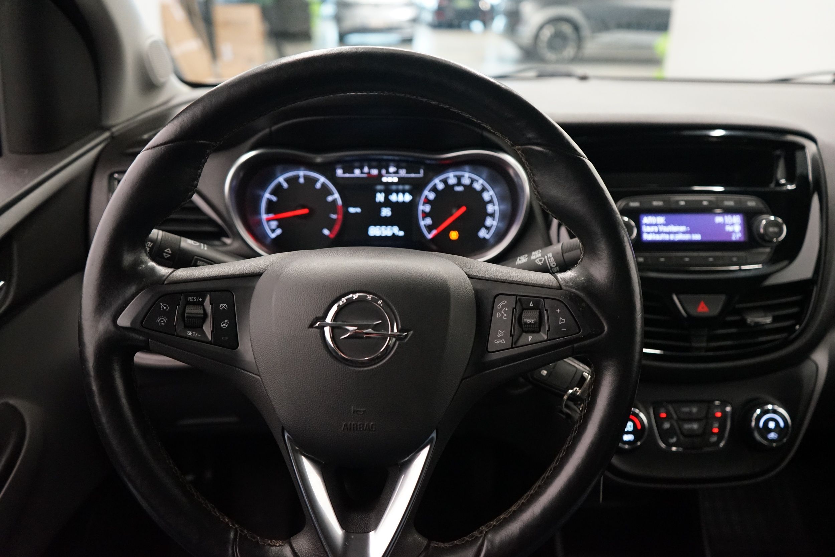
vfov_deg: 46.4
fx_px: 649
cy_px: 278
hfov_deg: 65.5
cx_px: 418
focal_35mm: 28
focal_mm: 28
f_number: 3.5
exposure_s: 1/160
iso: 5000
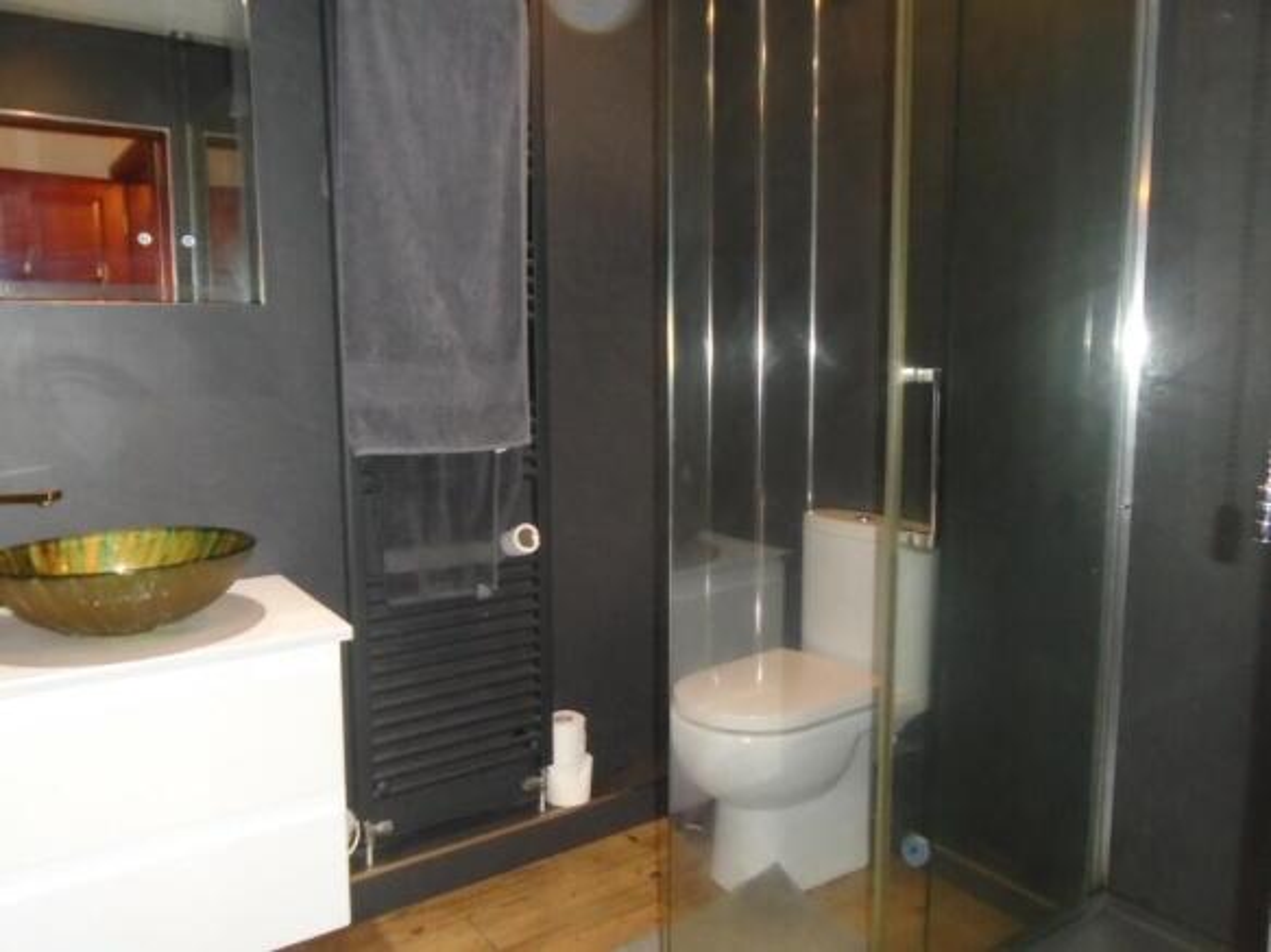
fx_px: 954
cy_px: 476
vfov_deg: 53.0
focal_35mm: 26
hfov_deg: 67.3
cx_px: 636
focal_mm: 4.6
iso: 400
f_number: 3.2
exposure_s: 1/30
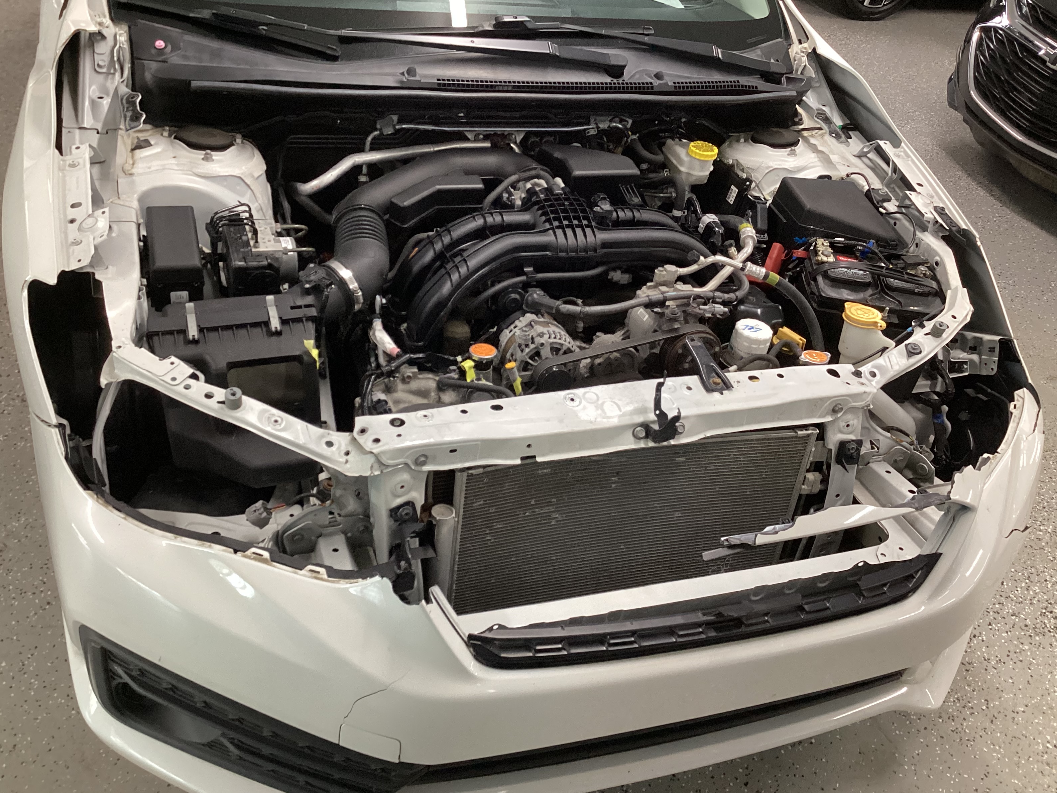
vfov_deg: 44.2
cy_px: 387
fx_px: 977
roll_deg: -10.1
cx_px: 517
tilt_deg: -37.6
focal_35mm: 32
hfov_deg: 56.8
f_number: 2.4
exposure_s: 1/60
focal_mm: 3.3
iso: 250
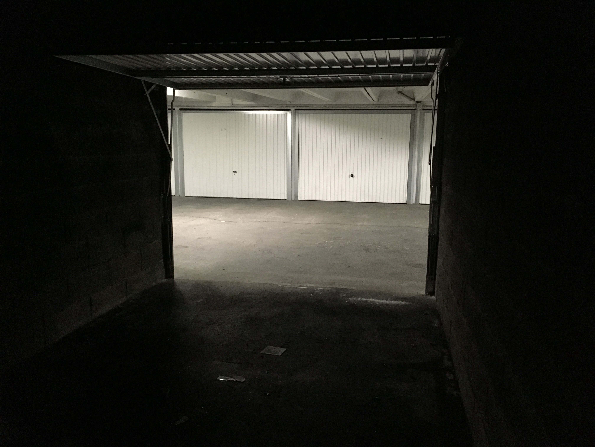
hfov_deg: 61.7
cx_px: 298
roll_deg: +0.3
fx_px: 498
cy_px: 224
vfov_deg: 48.2
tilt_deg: -10.3
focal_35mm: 29
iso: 250
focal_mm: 4.15
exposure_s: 1/17
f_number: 2.2
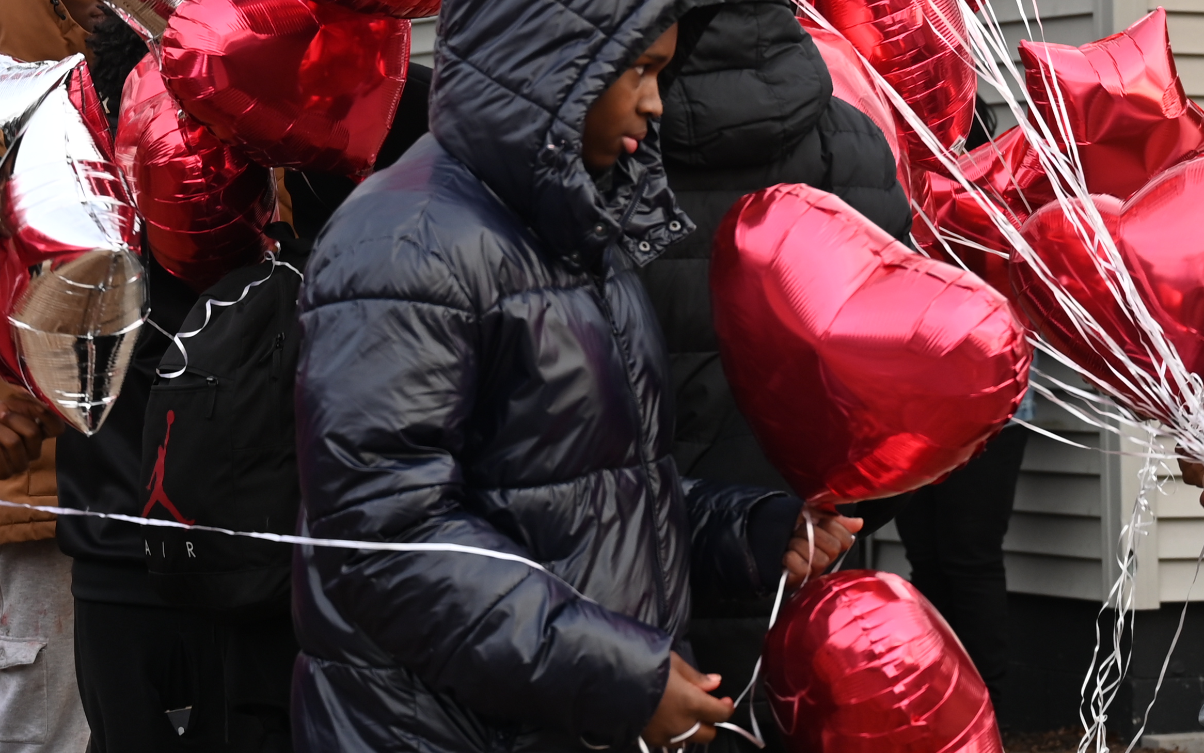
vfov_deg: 9.3
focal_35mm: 140
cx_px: 660
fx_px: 4594
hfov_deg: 14.9
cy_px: -131
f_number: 4
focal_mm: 53
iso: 250
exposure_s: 1/250
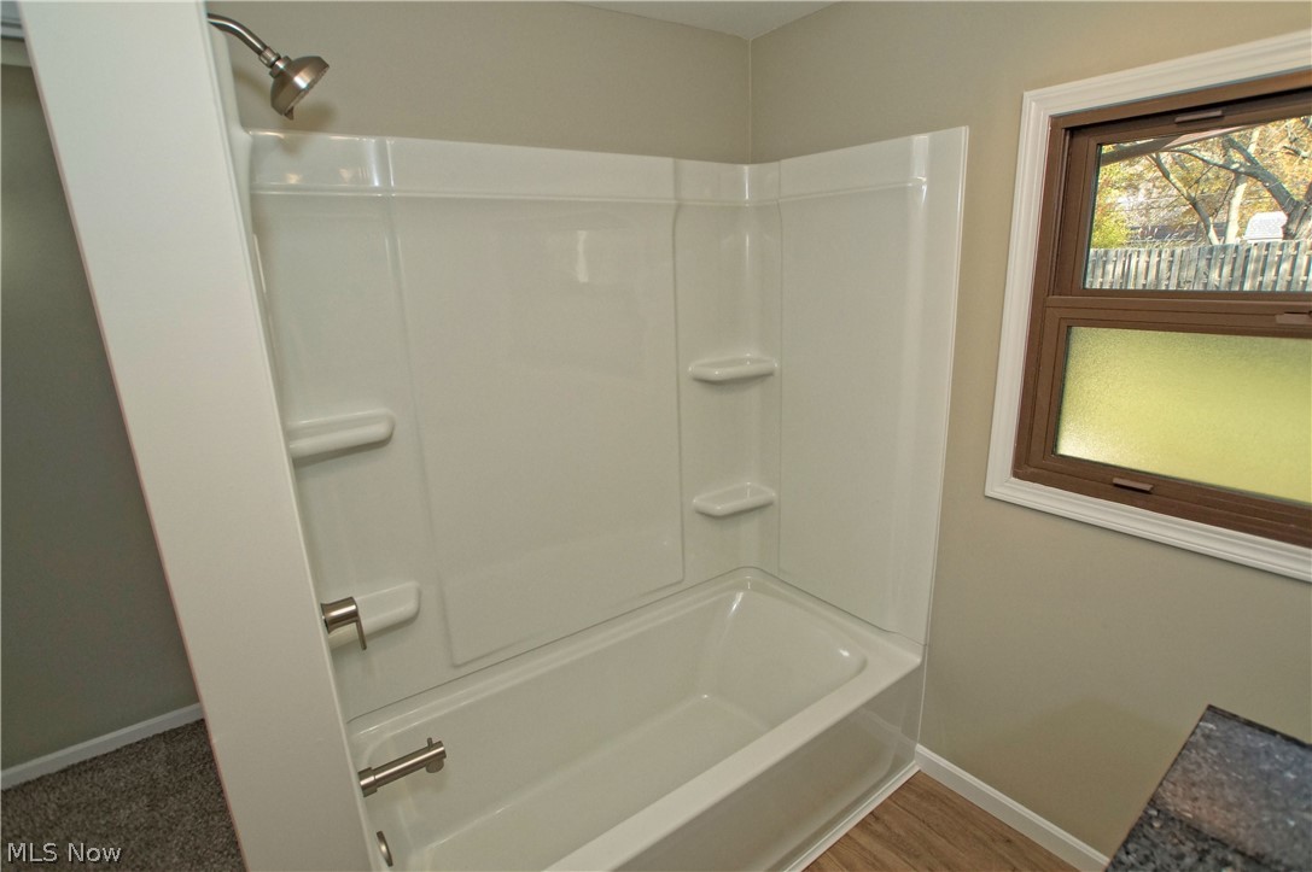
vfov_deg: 72.0
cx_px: 656
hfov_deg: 95.0
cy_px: 436
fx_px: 601
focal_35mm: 16
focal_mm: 11
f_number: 4.5
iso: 500
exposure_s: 1/160
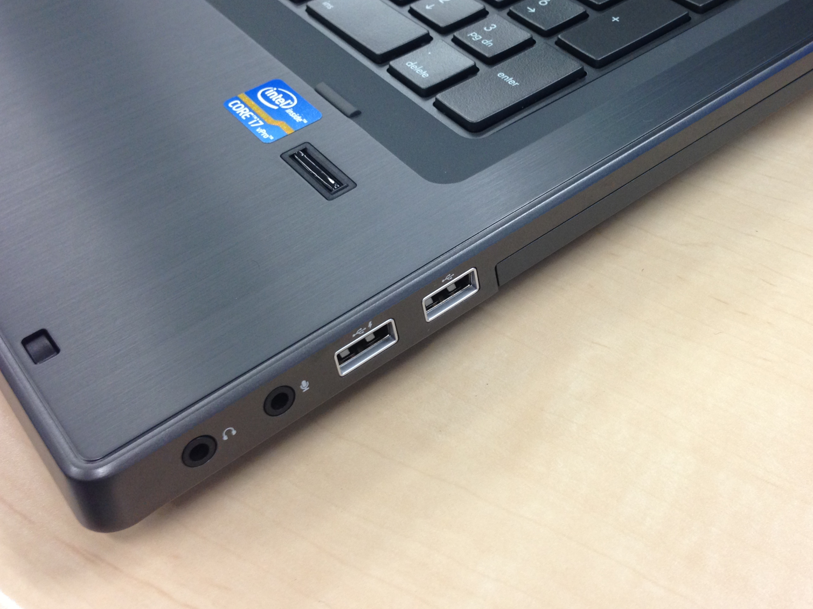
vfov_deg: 34.2
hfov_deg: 44.5
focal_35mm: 42
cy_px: 247
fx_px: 986
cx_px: 502
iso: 100
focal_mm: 4.13
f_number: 2.4
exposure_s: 1/20
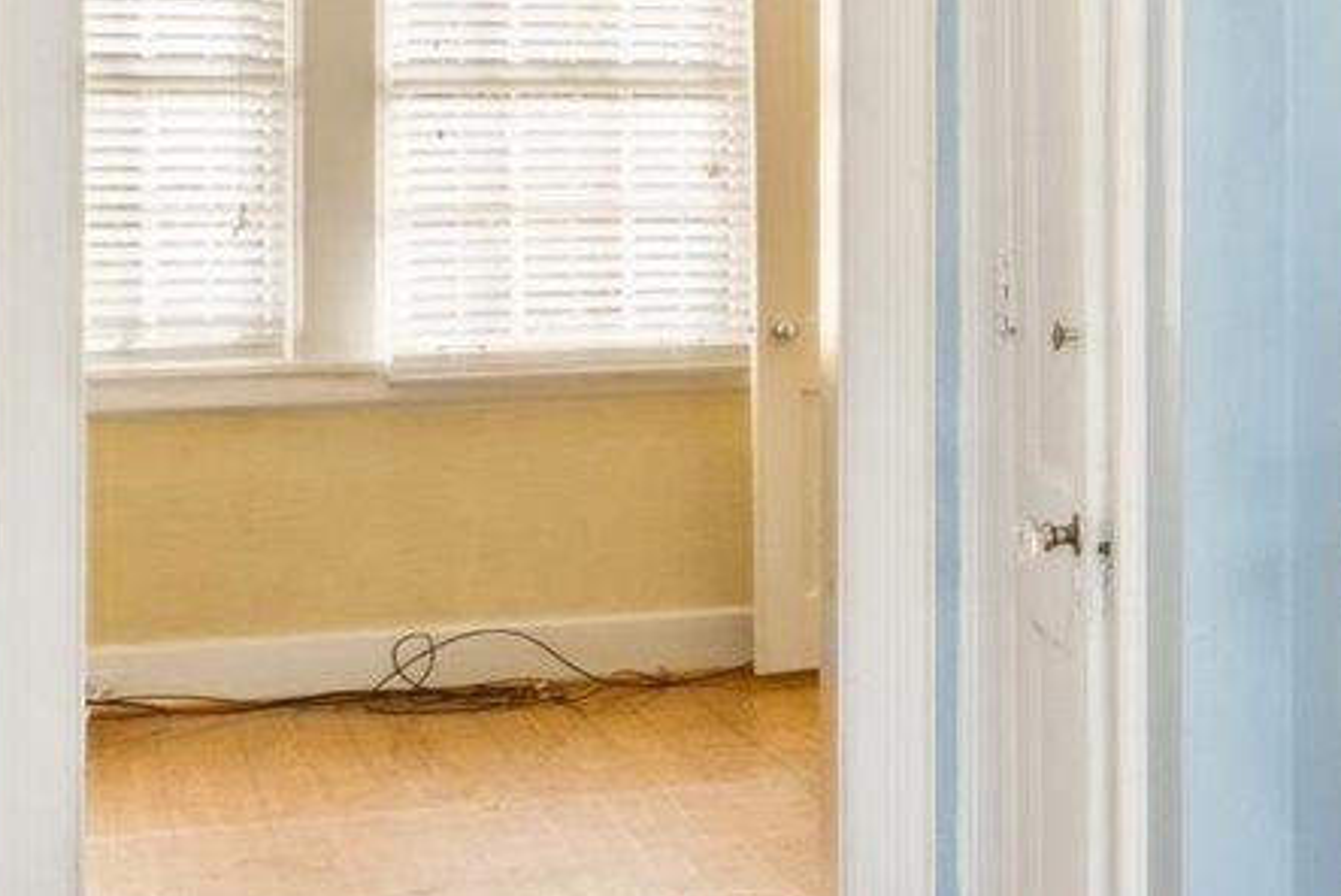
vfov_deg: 14.0
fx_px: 3615
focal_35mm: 97
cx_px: 2767
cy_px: 64
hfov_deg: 15.9
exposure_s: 1/8
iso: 400
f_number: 13
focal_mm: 14
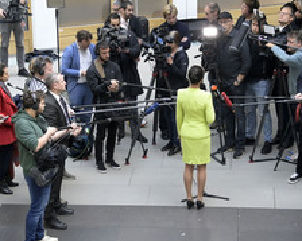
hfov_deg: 16.4
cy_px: 97
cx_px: 200
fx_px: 1045
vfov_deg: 13.2
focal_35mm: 117
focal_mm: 62
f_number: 5
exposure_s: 1/320
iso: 5000
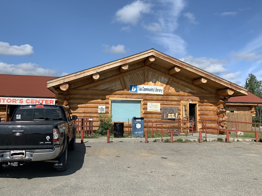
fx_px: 227
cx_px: 121
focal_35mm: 30
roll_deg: -0.8
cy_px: 93
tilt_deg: +6.3
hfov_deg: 59.9
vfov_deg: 46.8
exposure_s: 1/2681
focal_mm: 4.25
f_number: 1.8
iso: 25
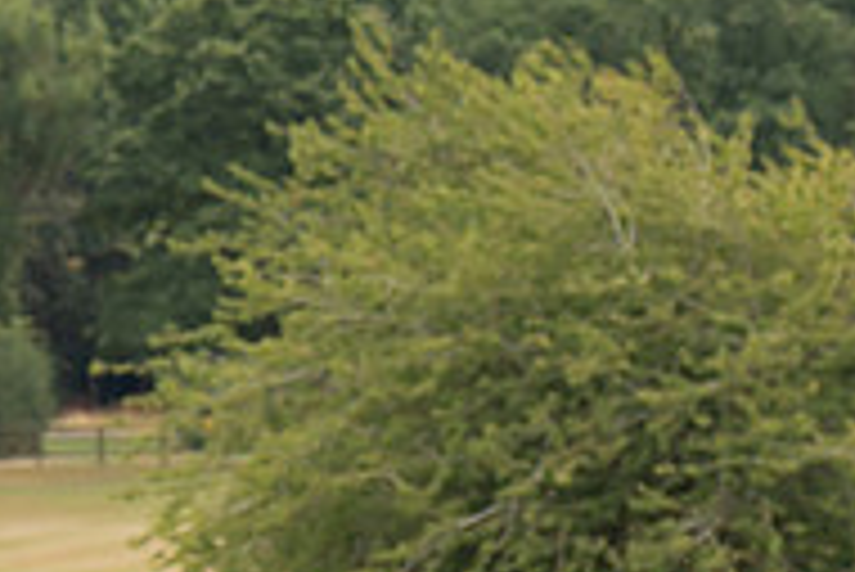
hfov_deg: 2.5
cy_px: 134
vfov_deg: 1.7
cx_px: 92
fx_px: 19465
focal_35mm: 819
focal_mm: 91
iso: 250
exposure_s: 1/1000
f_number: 3.5
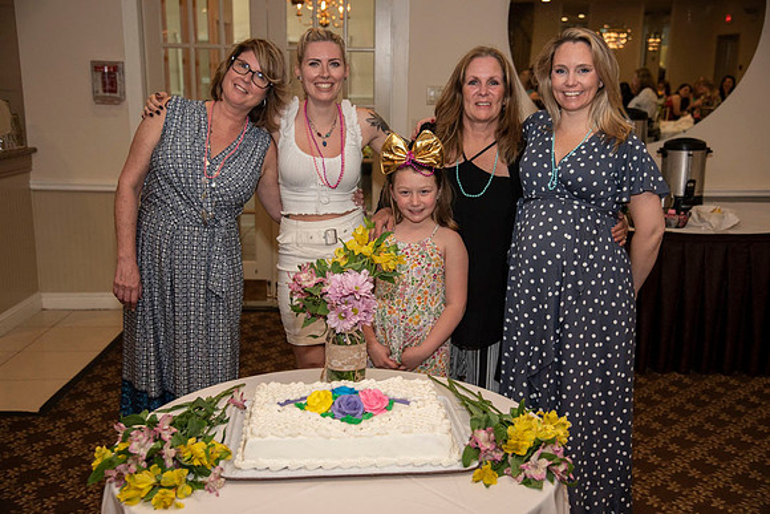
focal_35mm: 40
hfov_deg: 48.4
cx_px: 385
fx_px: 856
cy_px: 257
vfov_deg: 33.4
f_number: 4
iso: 640
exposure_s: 1/200
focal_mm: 40
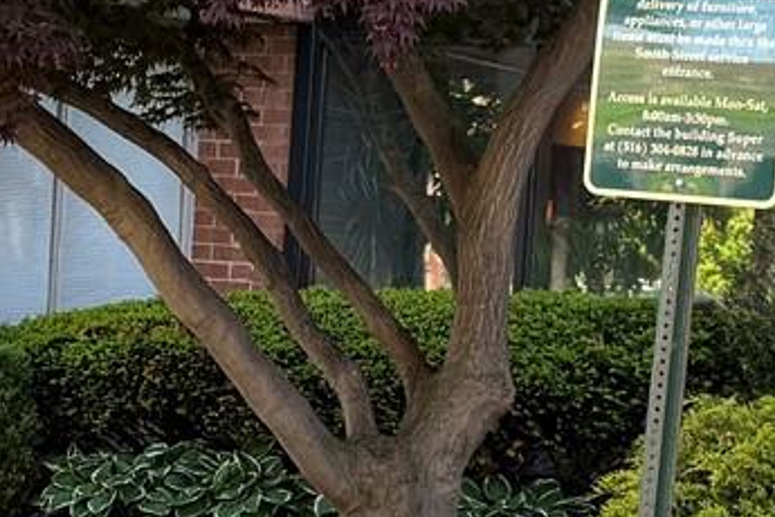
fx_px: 3186
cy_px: 254
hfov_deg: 13.9
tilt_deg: +0.1
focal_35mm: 148
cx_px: 323
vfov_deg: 9.3
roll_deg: -3.9
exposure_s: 1/215
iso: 64
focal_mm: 6.76
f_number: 1.78
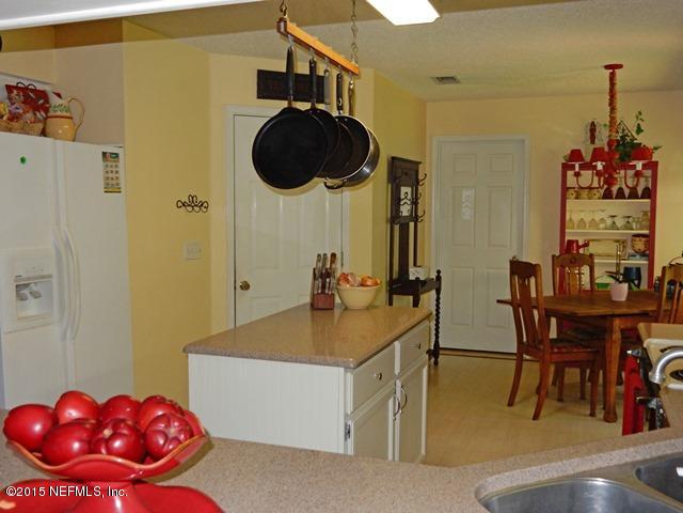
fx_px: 710
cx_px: 342
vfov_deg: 39.7
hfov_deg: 51.4
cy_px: 256
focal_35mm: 36
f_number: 4
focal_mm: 6.4
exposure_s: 1/30
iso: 200
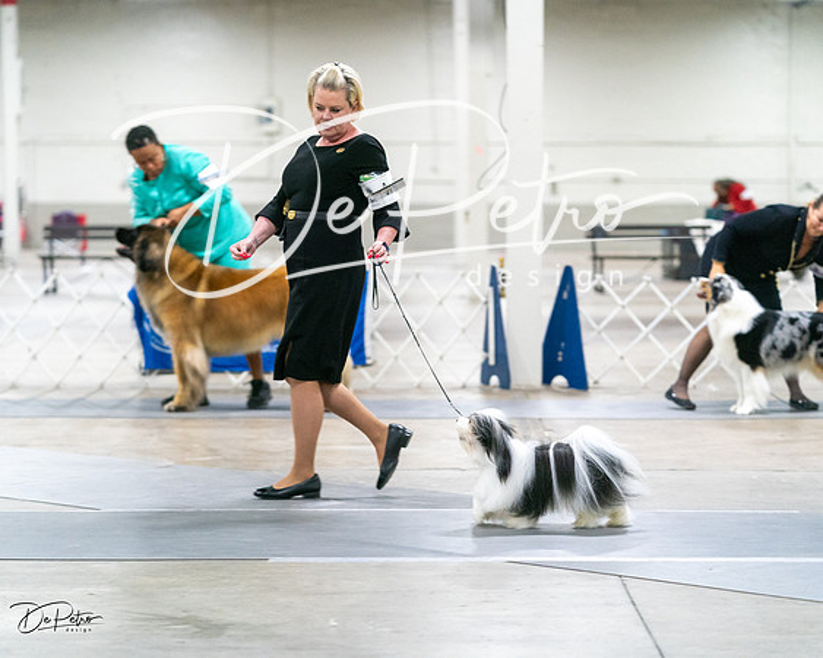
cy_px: 329
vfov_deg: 15.0
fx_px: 2495
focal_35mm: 102
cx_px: 412
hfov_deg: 18.7
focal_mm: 91
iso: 4000
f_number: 2.8
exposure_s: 1/200
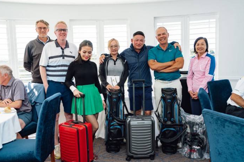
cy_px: 77
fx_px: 230
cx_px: 119
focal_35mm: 34
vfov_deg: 38.9
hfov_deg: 55.8
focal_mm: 31
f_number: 3.5
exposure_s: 1/160
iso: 125
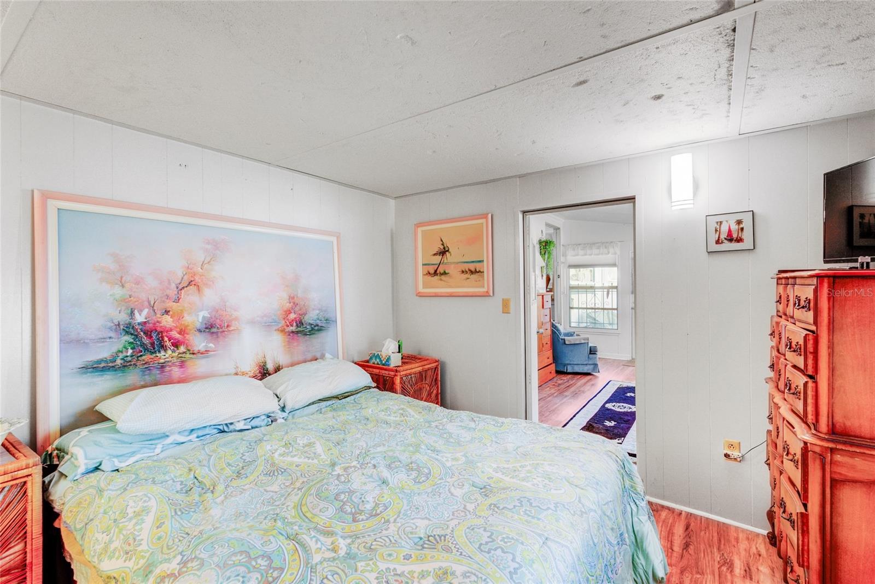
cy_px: 292
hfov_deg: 96.7
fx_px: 389
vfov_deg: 73.8
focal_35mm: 16
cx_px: 438
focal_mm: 16
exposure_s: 1/13
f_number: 8
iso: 400
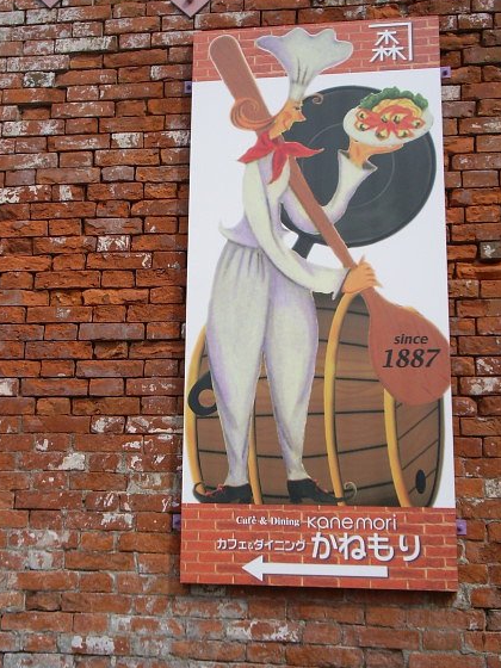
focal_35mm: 50
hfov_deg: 29.0
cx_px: 175
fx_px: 965
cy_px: 345
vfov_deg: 38.2
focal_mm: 5.8
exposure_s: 1/500
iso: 80
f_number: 4.3
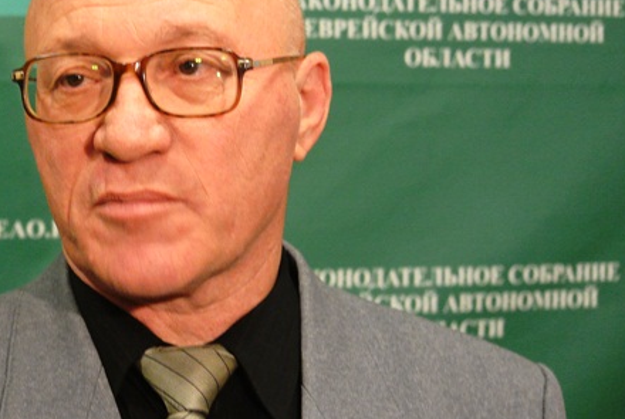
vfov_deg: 9.1
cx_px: 99
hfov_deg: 13.5
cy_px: 132
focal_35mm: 151
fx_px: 2626
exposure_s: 1/30
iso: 800
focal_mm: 30.9
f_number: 3.8
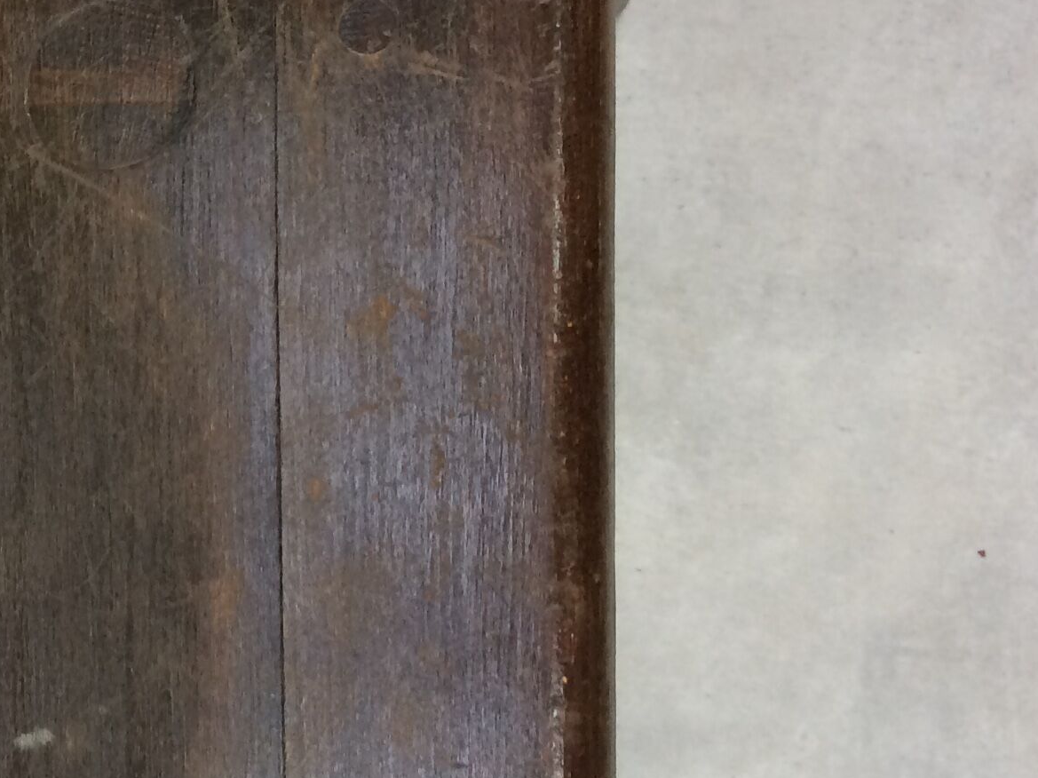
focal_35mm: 81
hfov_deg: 21.6
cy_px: 583
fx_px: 2428
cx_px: -346
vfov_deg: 18.1
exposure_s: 1/33
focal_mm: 4.15
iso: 100
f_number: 2.2
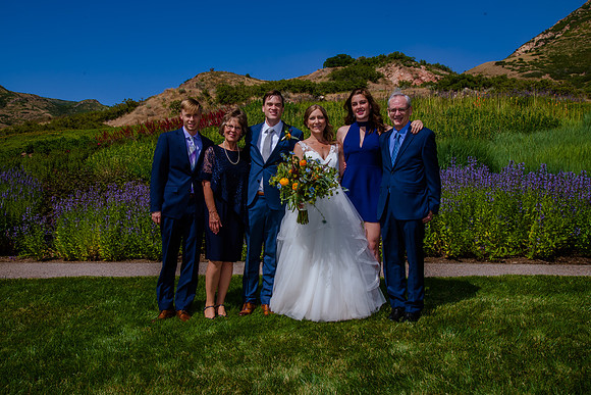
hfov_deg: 53.6
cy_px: 191
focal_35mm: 36
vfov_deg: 37.2
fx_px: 585
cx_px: 283
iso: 200
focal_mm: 34
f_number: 16
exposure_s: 1/200
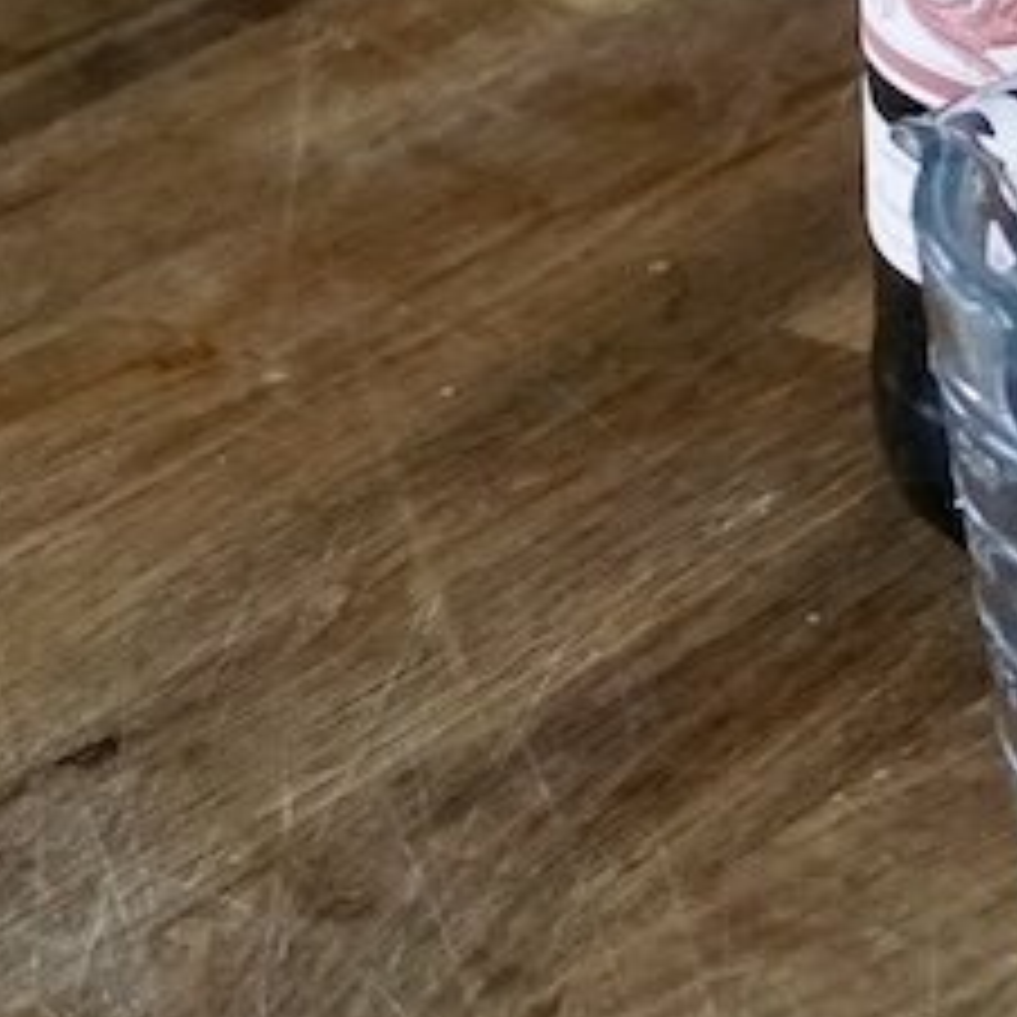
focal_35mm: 223
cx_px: 1701
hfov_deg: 7.6
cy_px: -479
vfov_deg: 7.7
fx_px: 7426
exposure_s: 1/160
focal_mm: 31
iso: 6400
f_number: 4.5
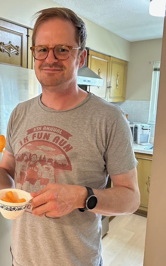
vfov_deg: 56.7
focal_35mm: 34
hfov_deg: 36.3
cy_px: 132
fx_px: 246
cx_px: 39
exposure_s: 1/60
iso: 640
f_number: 1.78
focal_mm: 6.86
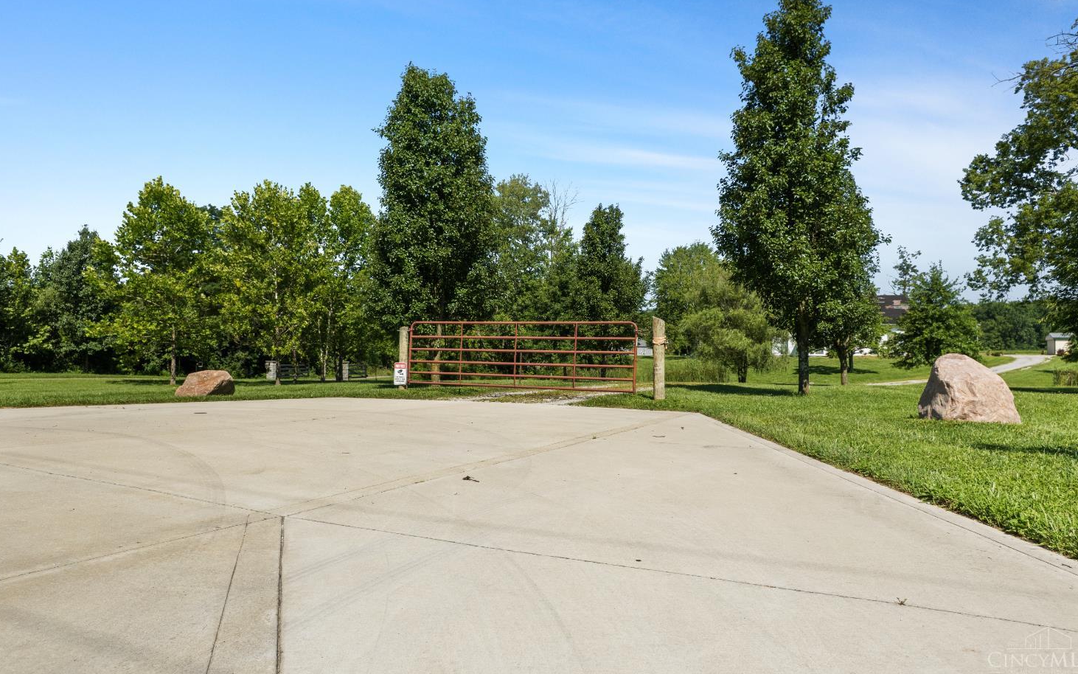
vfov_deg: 53.0
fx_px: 676
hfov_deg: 77.1
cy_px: 317
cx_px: 548
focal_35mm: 23
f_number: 2.8
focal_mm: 8.38
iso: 100
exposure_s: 1/1500
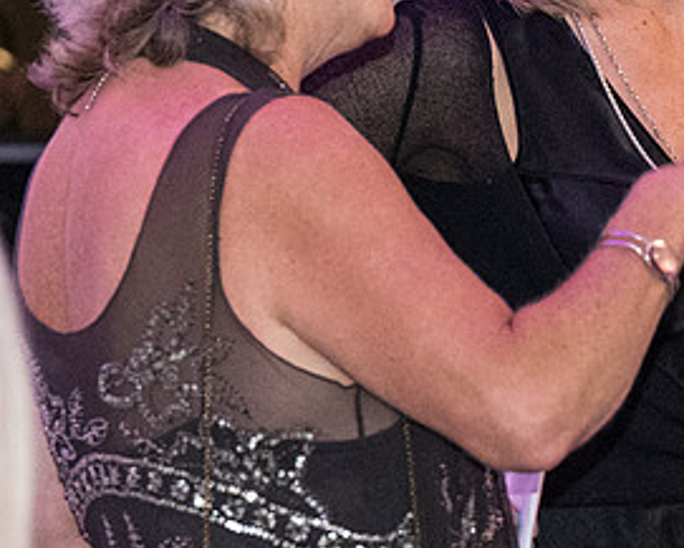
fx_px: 8809
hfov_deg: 4.4
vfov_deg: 3.6
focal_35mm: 435
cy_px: 16
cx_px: 707
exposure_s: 1/100
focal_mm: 96
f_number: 4
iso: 4000
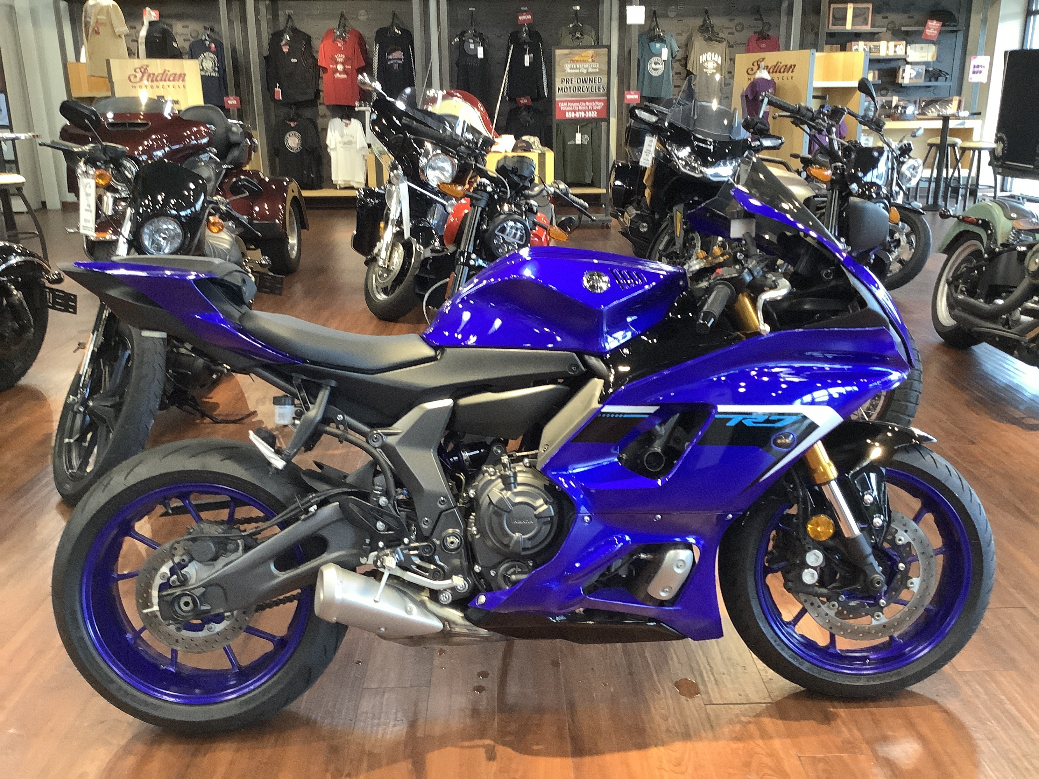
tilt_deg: -17.9
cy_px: 390
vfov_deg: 45.4
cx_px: 520
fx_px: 930
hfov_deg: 58.4
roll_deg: +0.6
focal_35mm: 31
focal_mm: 3.3
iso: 320
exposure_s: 1/40
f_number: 2.4
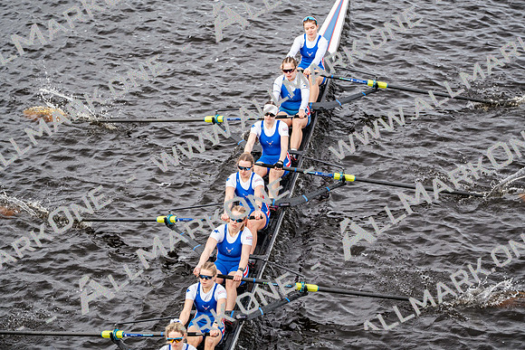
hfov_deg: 10.4
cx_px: 262
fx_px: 2873
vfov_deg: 7.0
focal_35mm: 197
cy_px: 175
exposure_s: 1/2000
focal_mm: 197
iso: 400
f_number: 2.8
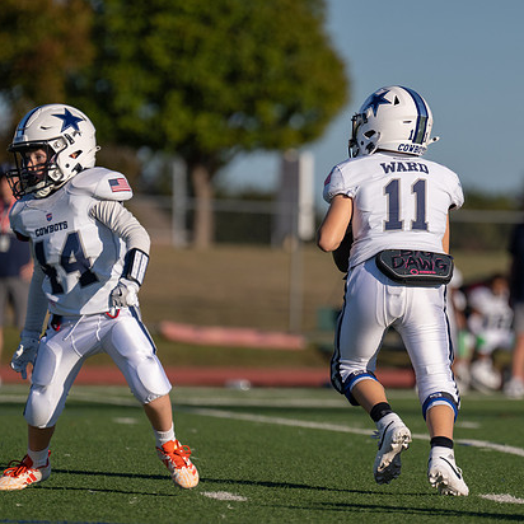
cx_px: 335
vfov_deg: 4.8
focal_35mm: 364
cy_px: 282
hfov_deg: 4.8
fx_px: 6234
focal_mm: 259
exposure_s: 1/3200
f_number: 4
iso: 200
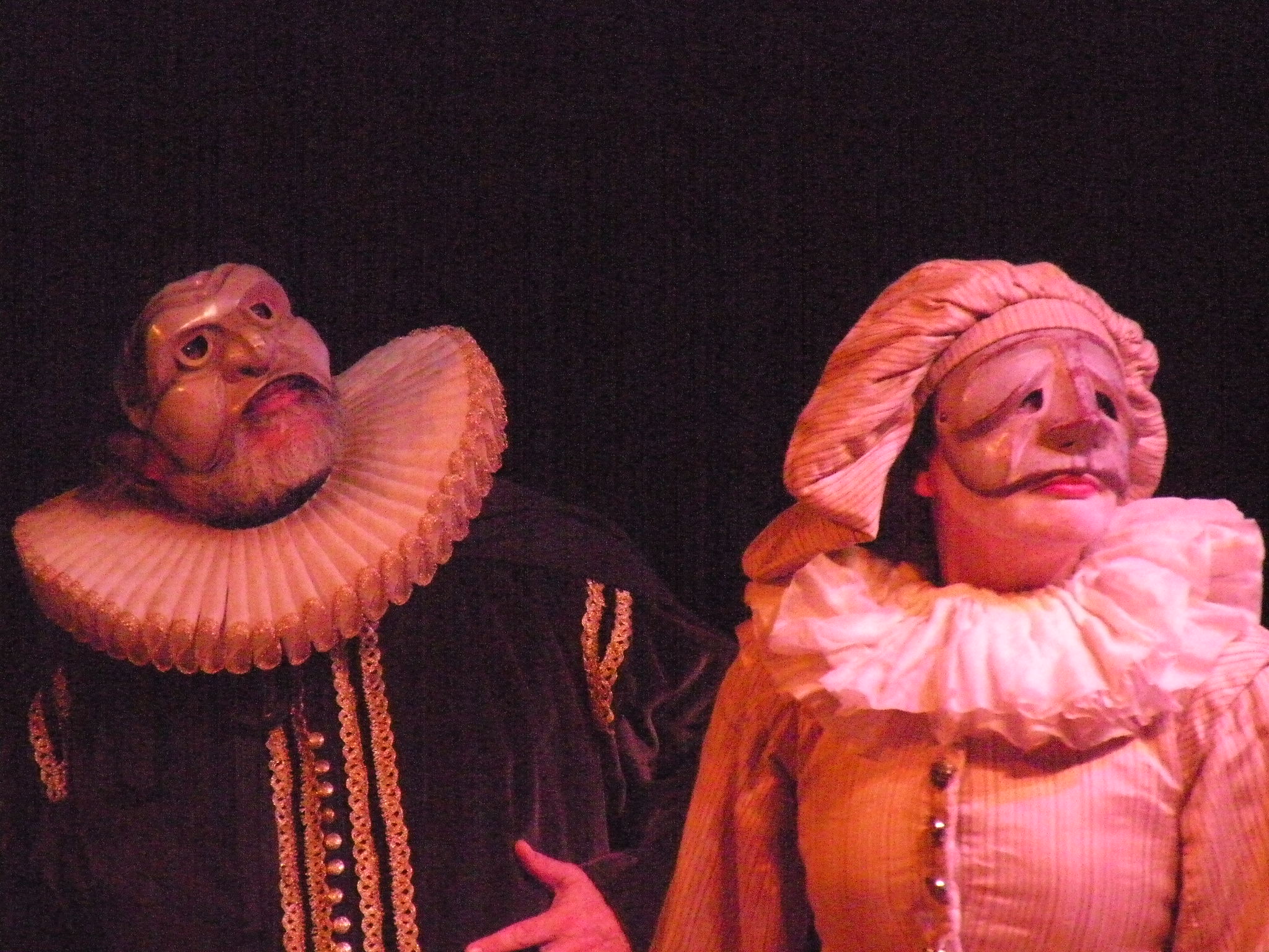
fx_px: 8248
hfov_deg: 8.8
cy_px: 476
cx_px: 634
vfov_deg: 6.6
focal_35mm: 225
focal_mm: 39.8
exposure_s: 1/75.2
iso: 2000
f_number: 4.5
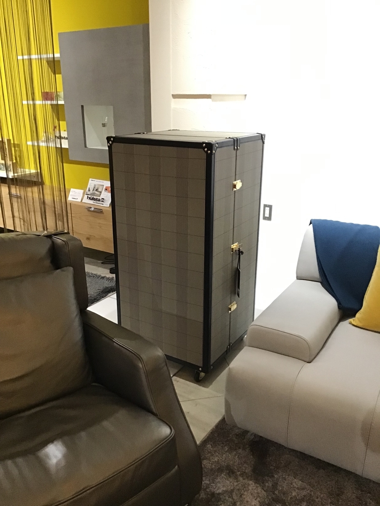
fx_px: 454
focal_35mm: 31
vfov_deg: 58.4
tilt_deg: -19.0
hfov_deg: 45.4
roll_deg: +0.6
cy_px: 253
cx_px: 190
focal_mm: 3.3
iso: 200
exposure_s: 1/20
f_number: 2.4
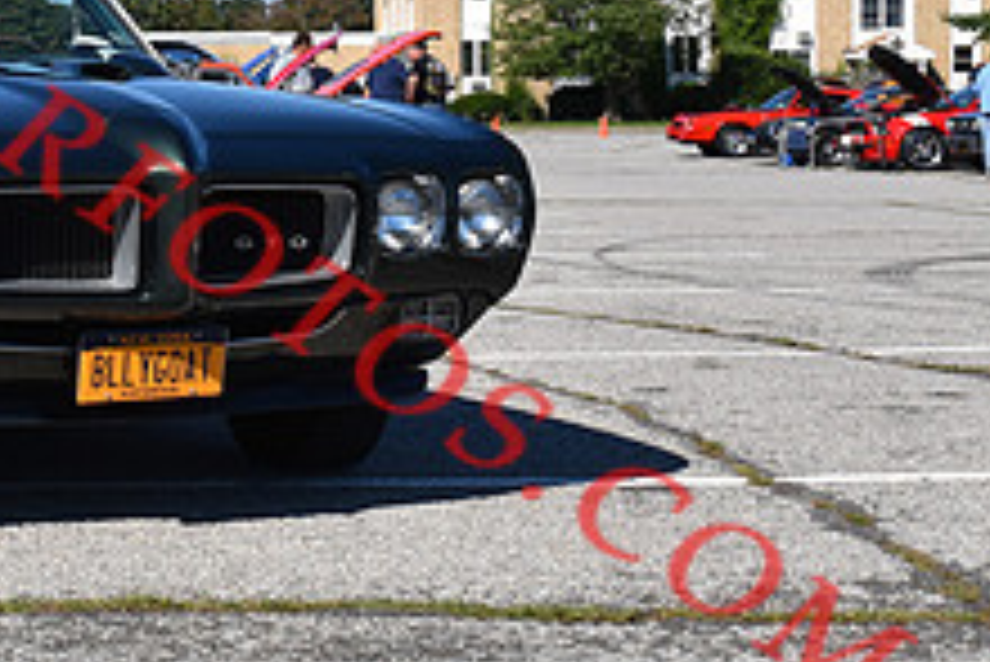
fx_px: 2394
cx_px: 99
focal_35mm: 87
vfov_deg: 15.7
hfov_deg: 22.8
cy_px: 160
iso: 200
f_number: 10
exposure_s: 1/400
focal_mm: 22
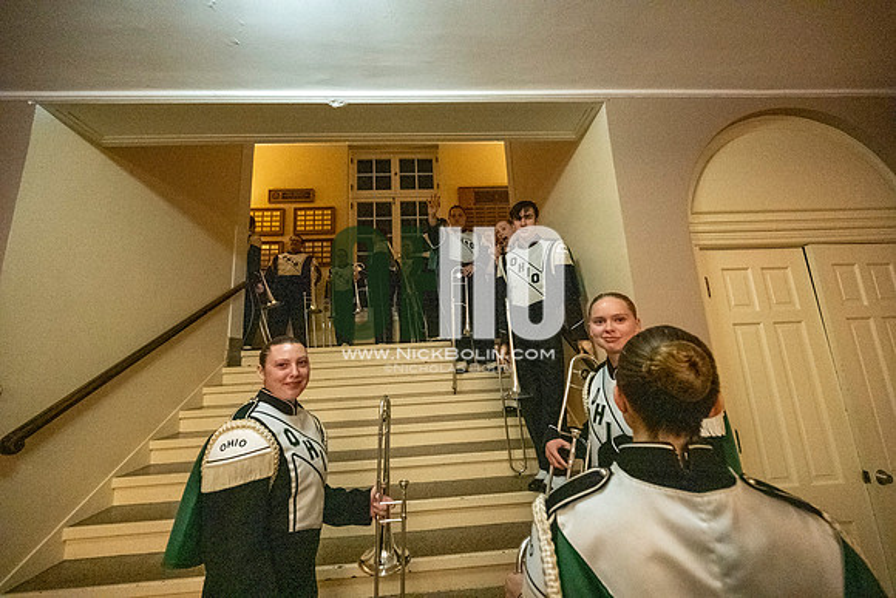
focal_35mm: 14
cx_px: 448
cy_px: 299
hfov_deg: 104.2
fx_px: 349
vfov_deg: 81.2
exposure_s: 1/250
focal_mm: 14
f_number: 4.5
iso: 16000
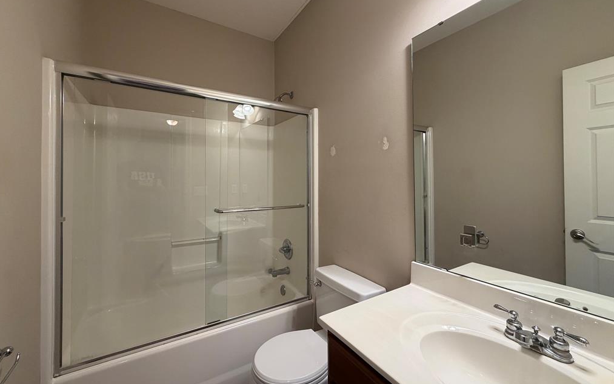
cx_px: 305
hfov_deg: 101.5
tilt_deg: +0.1
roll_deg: +1.0
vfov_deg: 74.7
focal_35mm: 15
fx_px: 251
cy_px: 177
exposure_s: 1/120
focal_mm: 2.22
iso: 250
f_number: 2.2
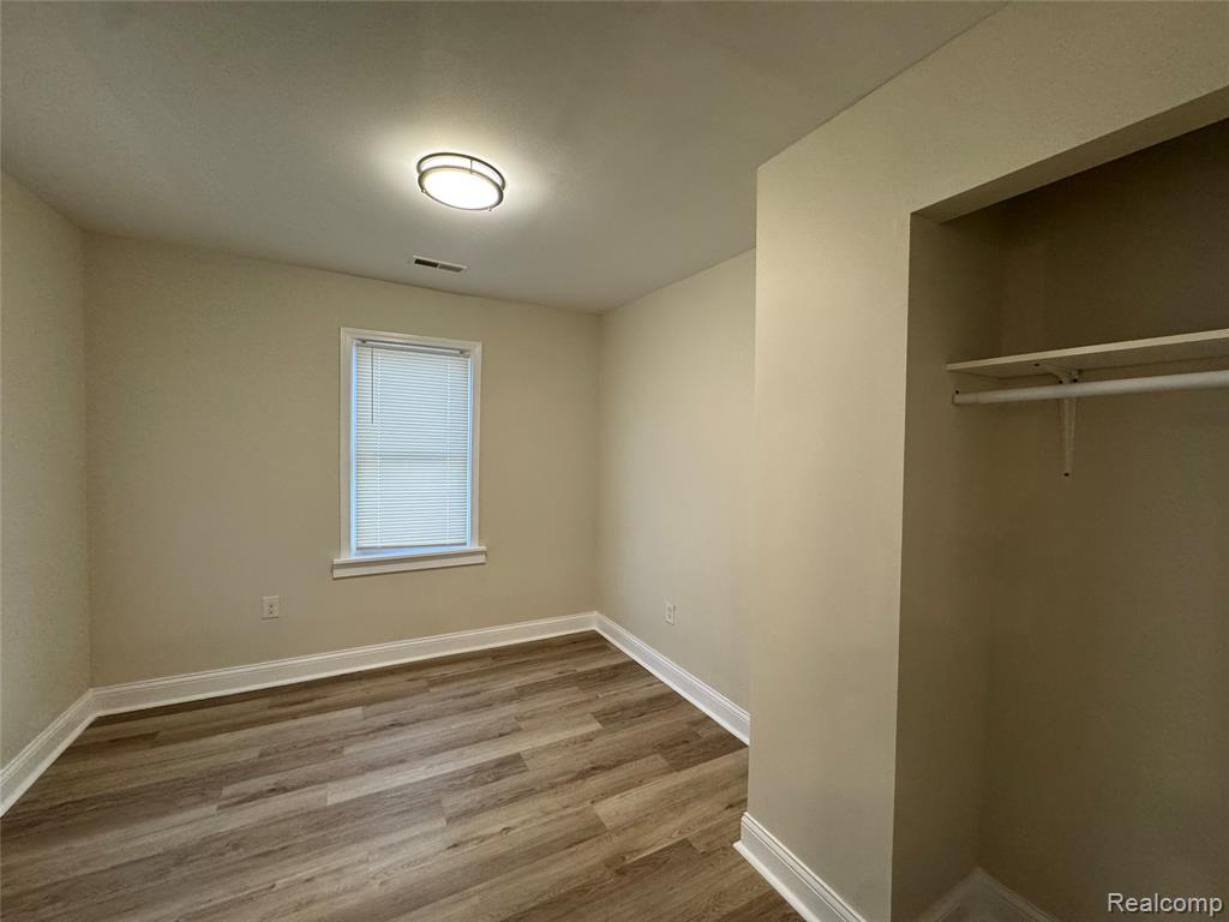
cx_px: 614
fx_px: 497
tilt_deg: -2.1
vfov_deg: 85.7
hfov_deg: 102.1
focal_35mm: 14
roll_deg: -0.3
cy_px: 461
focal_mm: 2.22
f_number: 2.2
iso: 250
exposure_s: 1/120
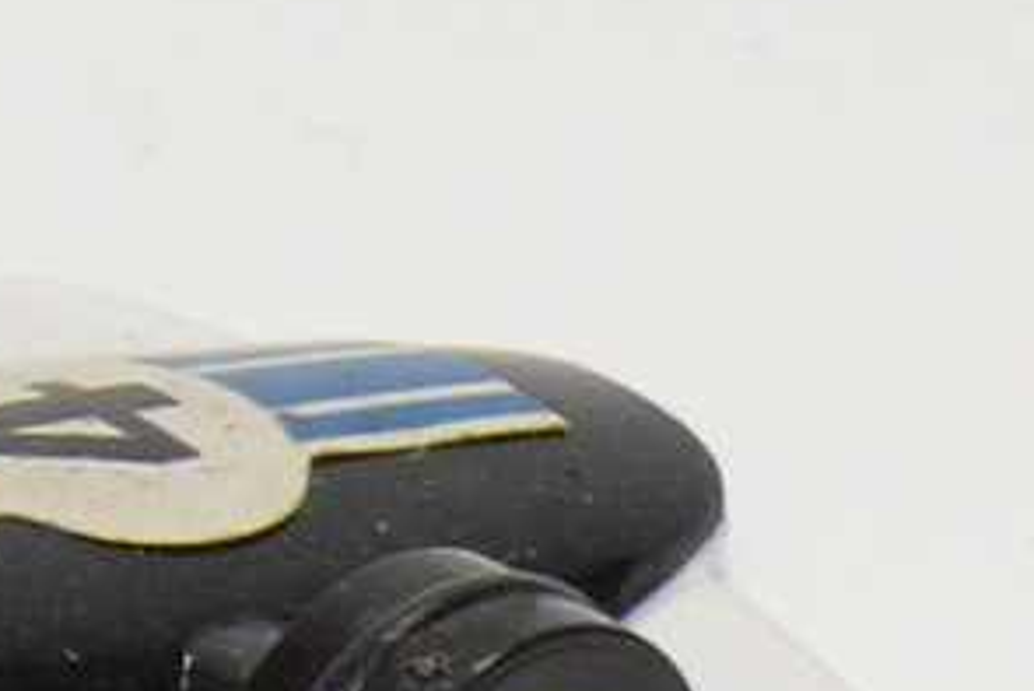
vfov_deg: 2.6
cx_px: -1006
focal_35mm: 524
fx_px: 15057
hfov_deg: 3.9
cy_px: 537
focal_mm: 12.7
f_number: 4
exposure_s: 1/30
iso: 100
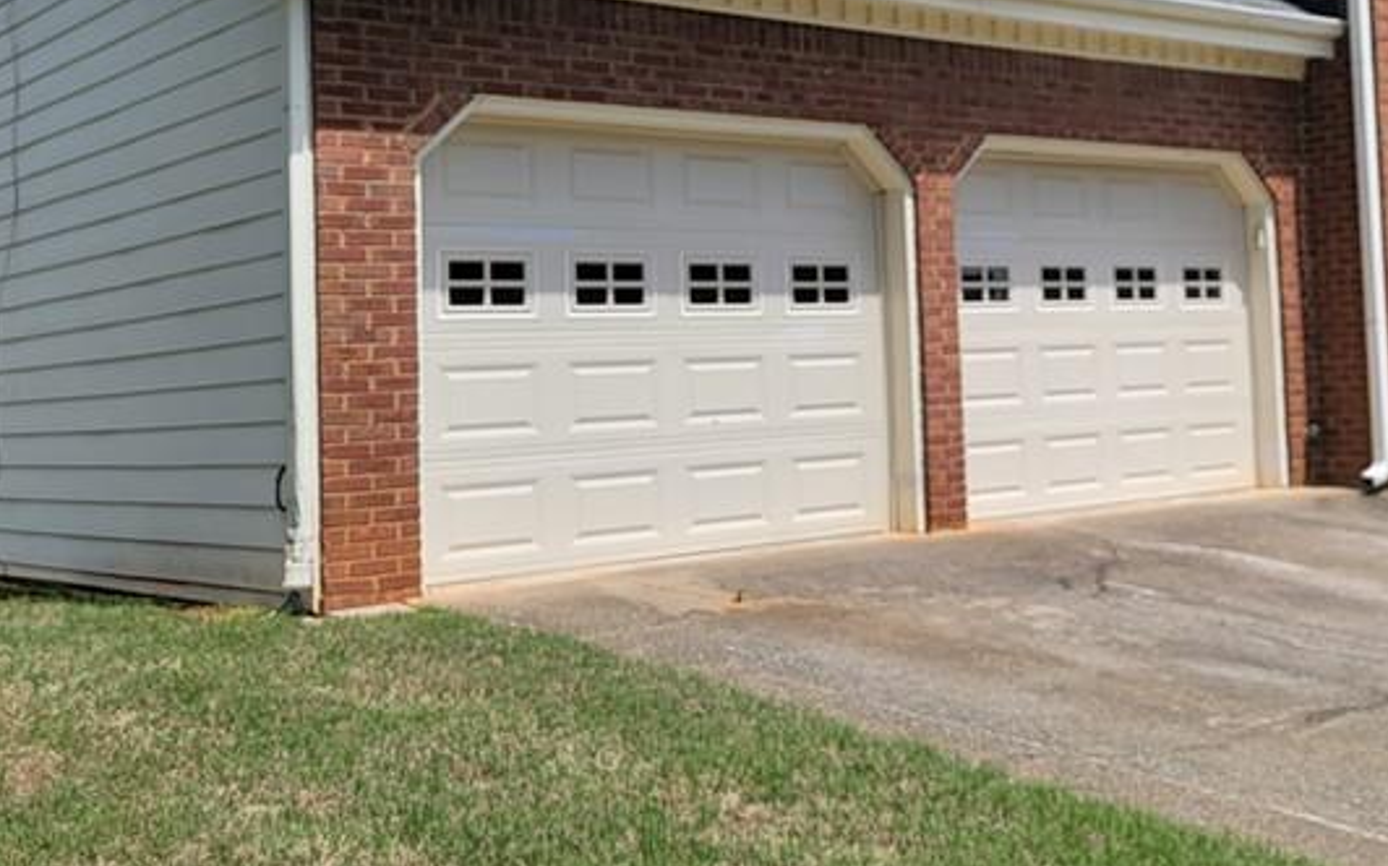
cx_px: 1033
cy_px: 167
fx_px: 1853
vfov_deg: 25.8
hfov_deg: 40.0
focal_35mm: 49
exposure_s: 1/1170
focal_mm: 6.7
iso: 16
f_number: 1.8
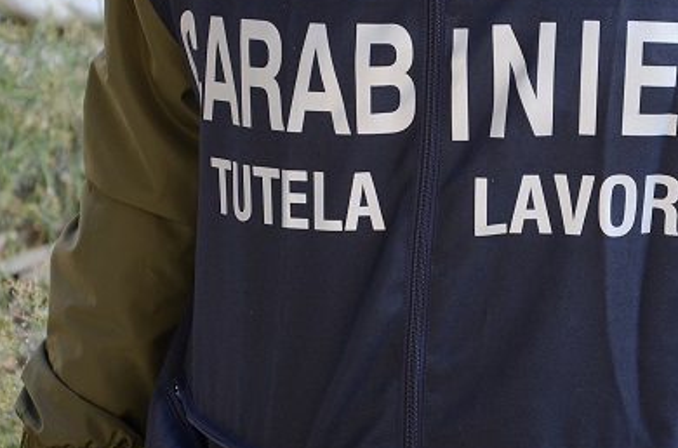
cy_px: 134
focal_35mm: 147
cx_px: 438
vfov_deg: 9.3
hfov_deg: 14.0
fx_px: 2762
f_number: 5.3
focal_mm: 62
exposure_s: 1/100
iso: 320
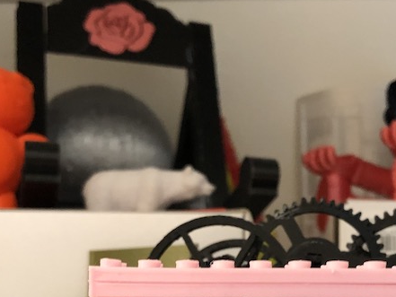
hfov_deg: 30.1
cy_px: 301
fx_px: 732
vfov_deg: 22.0
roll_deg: +0.3
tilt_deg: +5.5
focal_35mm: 64
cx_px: 246
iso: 100
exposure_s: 1/9
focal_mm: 3.99
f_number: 1.8
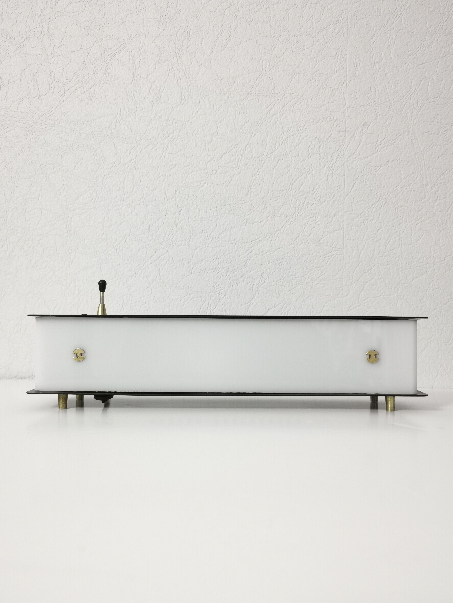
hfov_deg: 42.9
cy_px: 302
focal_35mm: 33
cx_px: 226
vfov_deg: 55.4
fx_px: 576
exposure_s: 1/25
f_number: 1.8
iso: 400
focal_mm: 5.58
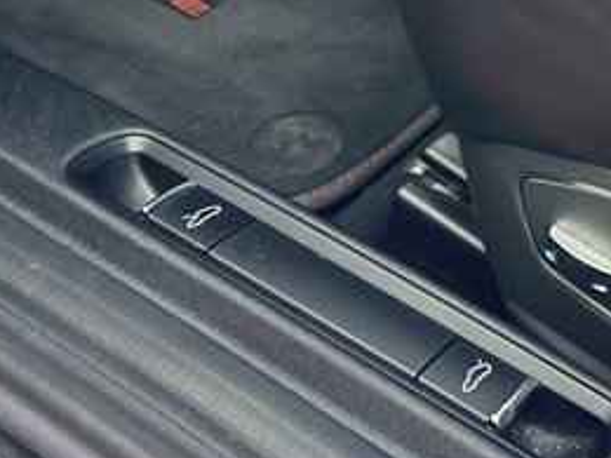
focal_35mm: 71
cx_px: 613
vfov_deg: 20.1
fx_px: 1253
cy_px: -2
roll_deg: -7.1
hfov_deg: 26.0
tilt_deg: -39.5
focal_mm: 6.76
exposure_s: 1/9
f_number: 1.78
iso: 1000
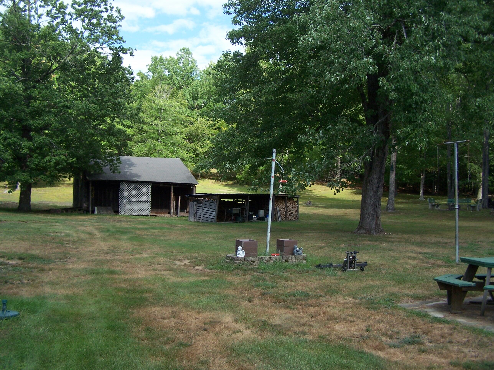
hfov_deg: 49.0
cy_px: 185
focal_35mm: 38
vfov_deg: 37.7
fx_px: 542
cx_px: 247
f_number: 2.8
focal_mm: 6.3
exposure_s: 1/500
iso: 80
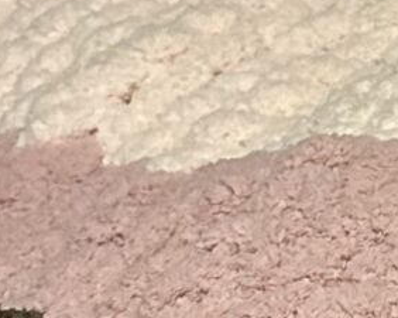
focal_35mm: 213
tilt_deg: -40.7
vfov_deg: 7.2
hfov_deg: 8.4
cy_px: 13
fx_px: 2506
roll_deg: +3.2
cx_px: 898
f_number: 1.78
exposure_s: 1/40
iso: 800
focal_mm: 6.86
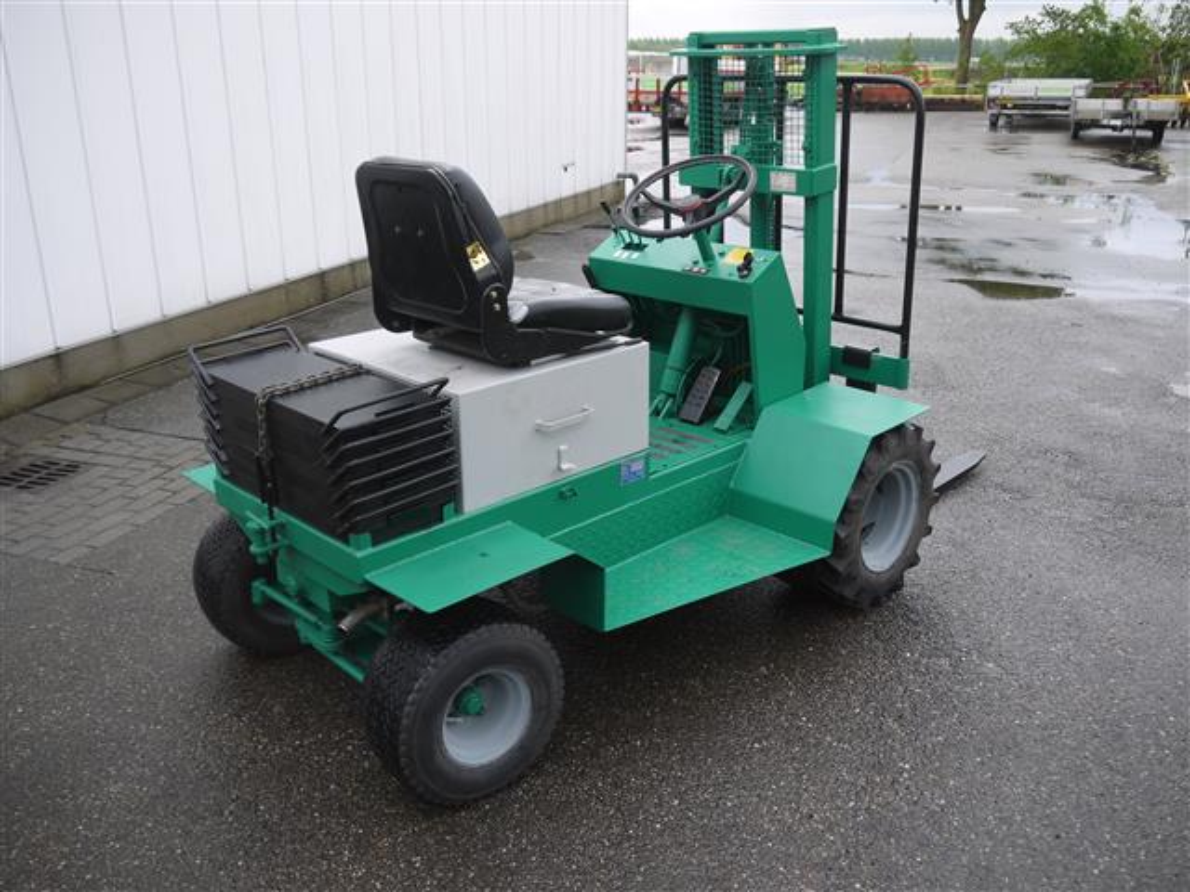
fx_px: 1100
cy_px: 446
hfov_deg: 56.8
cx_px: 595
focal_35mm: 32
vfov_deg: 44.2
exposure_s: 1/125
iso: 100
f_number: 4.5
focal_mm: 16
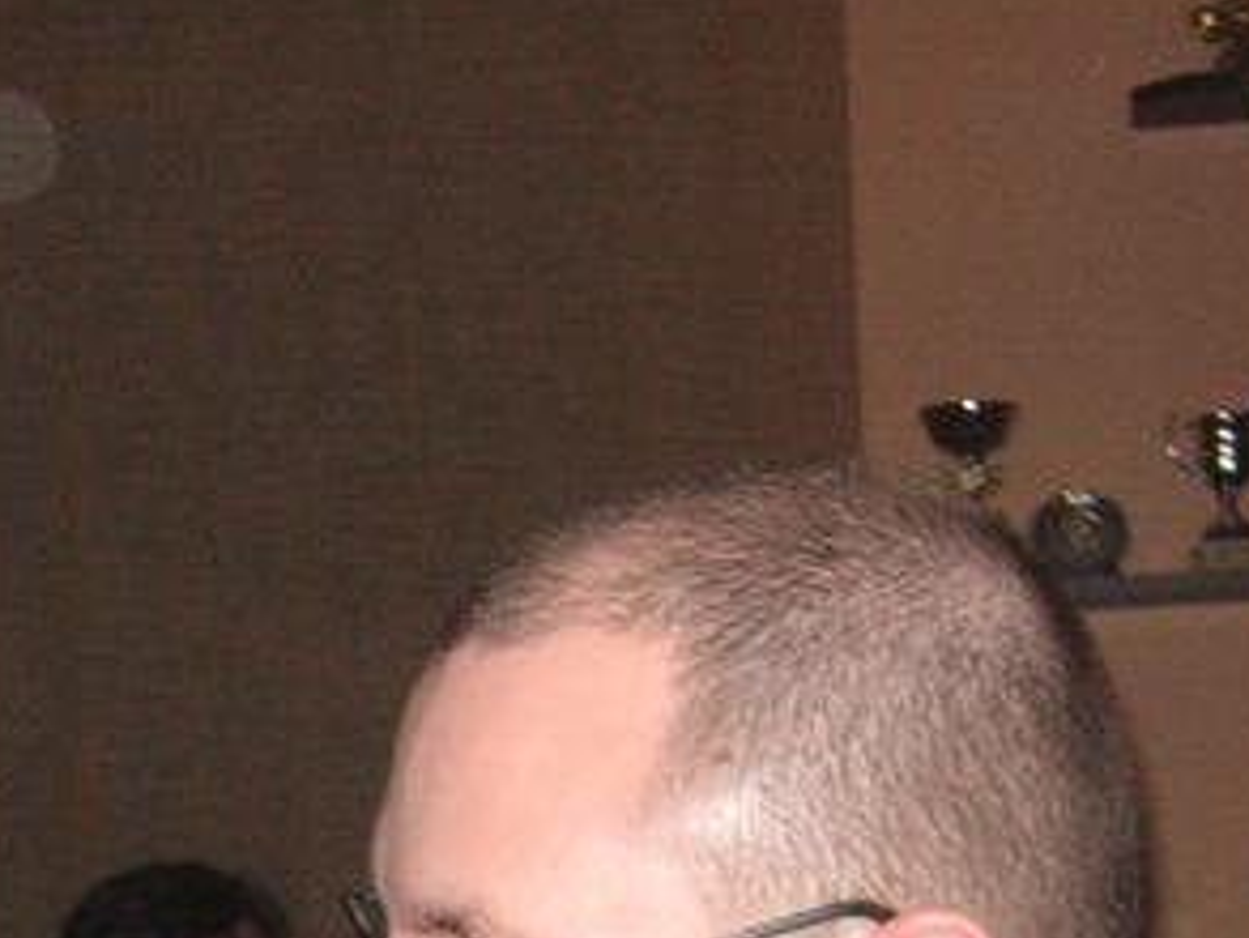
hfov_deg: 19.1
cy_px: 1160
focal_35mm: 101
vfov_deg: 14.2
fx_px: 3646
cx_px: 149
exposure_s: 1/45
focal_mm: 6.1
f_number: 2.8
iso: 160
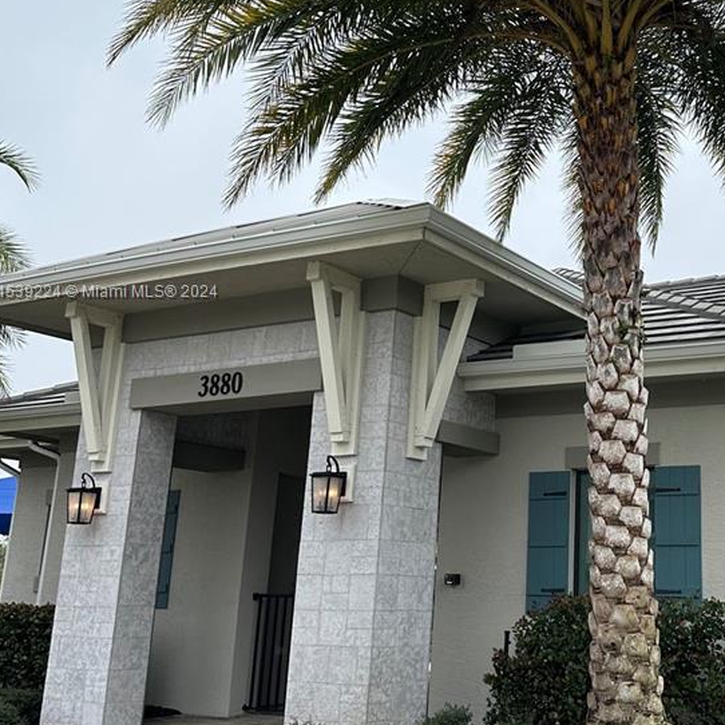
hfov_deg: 35.0
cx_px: 575
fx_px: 1114
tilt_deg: +15.4
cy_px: 293
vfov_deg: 35.9
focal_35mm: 47
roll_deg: -0.4
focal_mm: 6.86
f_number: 1.78
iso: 80
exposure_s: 1/2203
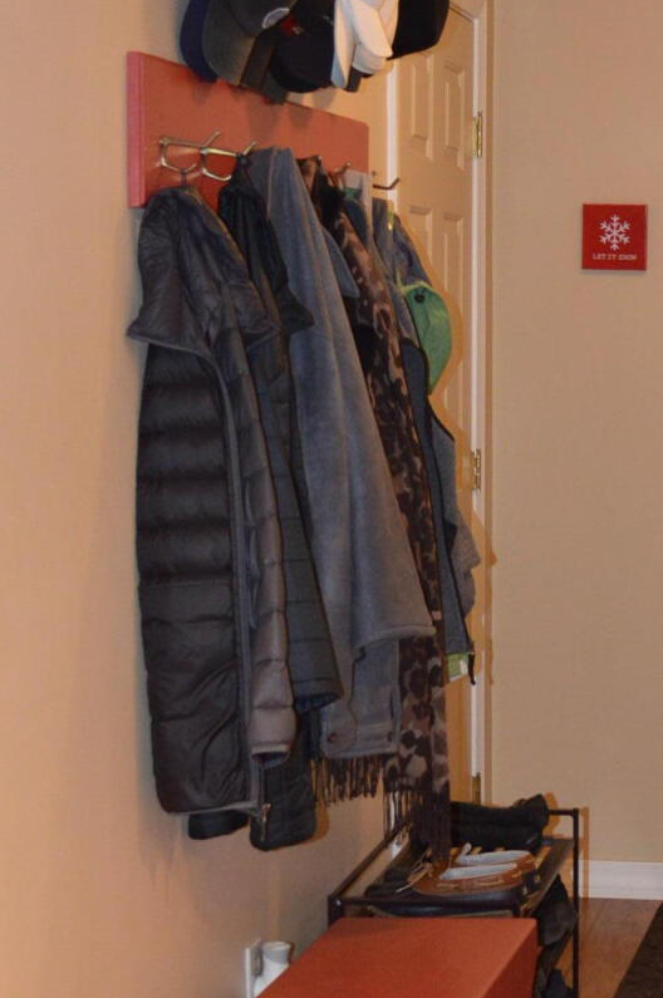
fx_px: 2299
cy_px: 559
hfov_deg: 15.9
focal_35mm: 83
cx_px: 744
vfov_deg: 24.5
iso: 1250
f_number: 4
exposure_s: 1/60
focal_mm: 22
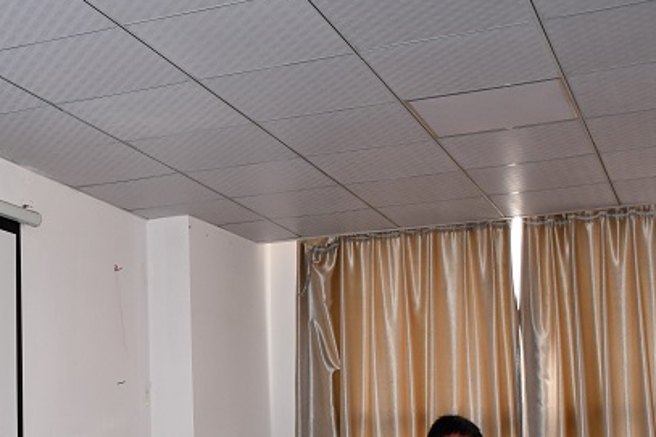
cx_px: 163
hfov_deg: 29.6
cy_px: 368
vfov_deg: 20.0
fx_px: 1220
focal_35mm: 67
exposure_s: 1/60
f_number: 3.8
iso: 1000
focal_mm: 26
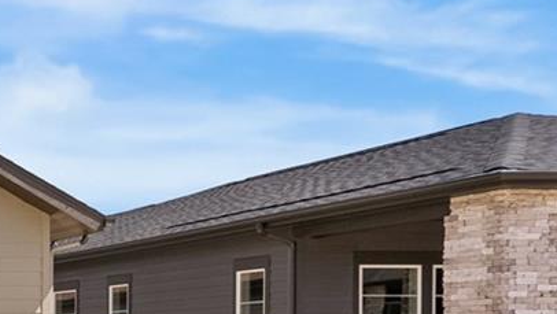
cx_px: -493
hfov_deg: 20.3
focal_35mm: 66
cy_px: 358
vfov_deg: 17.6
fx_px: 975
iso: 200
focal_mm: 16
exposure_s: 1/800
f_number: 8
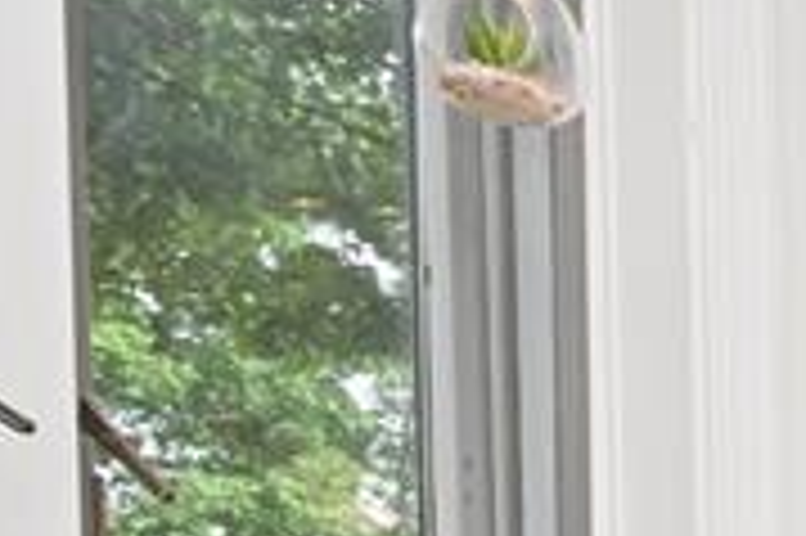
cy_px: 1081
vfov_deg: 14.2
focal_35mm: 80
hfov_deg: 13.6
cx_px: 2107
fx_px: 1789
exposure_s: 1/60
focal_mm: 14
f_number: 8
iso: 160
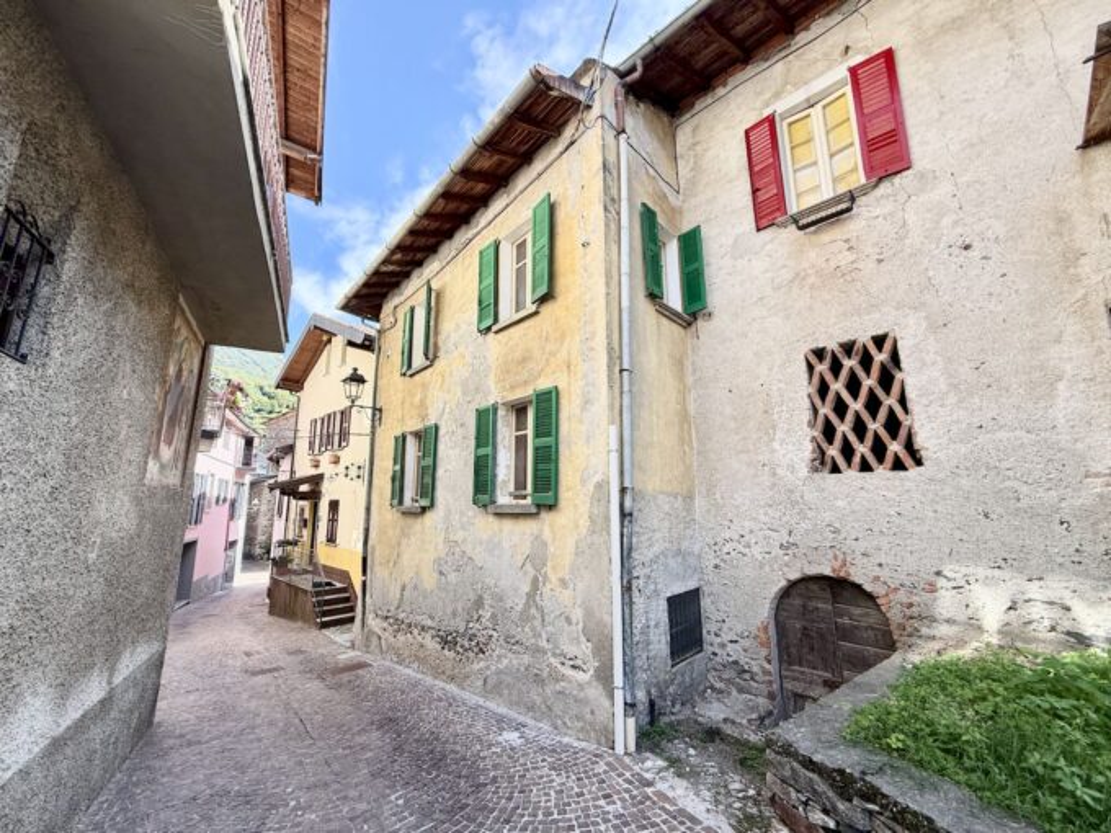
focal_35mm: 14
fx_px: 449
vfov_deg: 85.7
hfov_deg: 102.1
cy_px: 416
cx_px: 556
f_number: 2.2
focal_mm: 2.22
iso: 64
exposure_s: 1/395
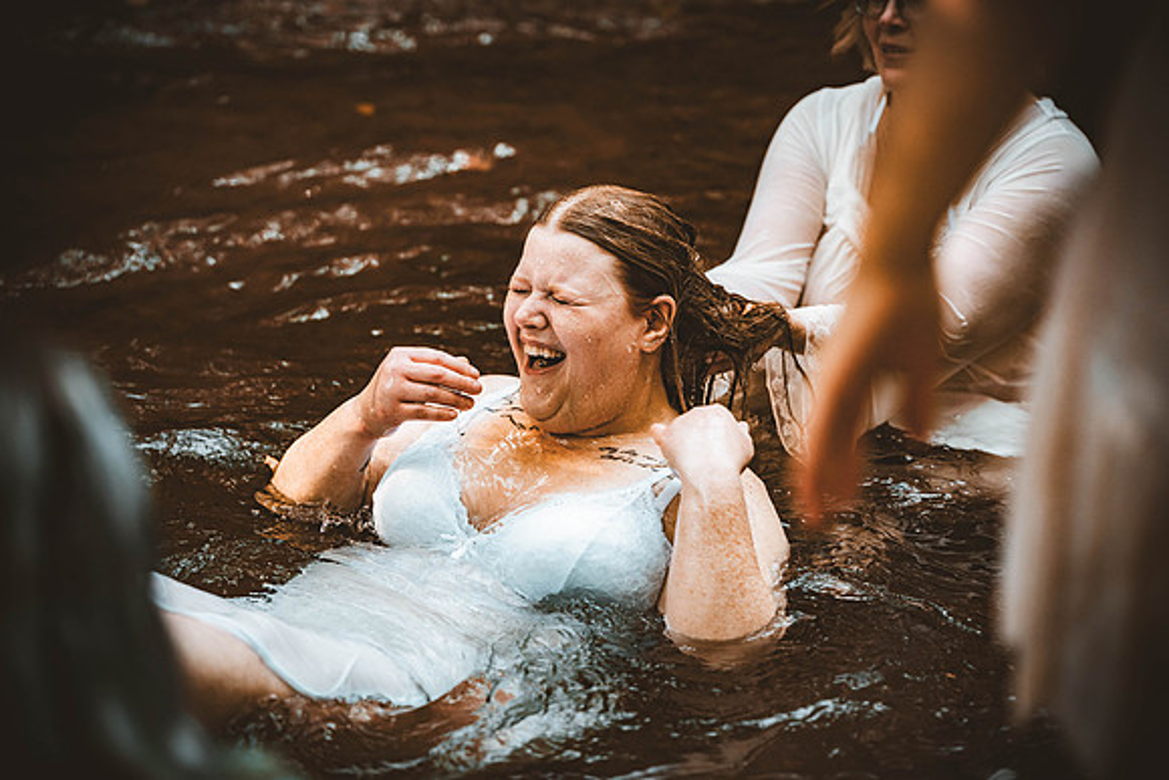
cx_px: 584
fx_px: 3897
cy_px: 390
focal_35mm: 120
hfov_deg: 17.1
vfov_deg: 11.4
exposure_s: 1/400
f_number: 2.8
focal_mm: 120
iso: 1000
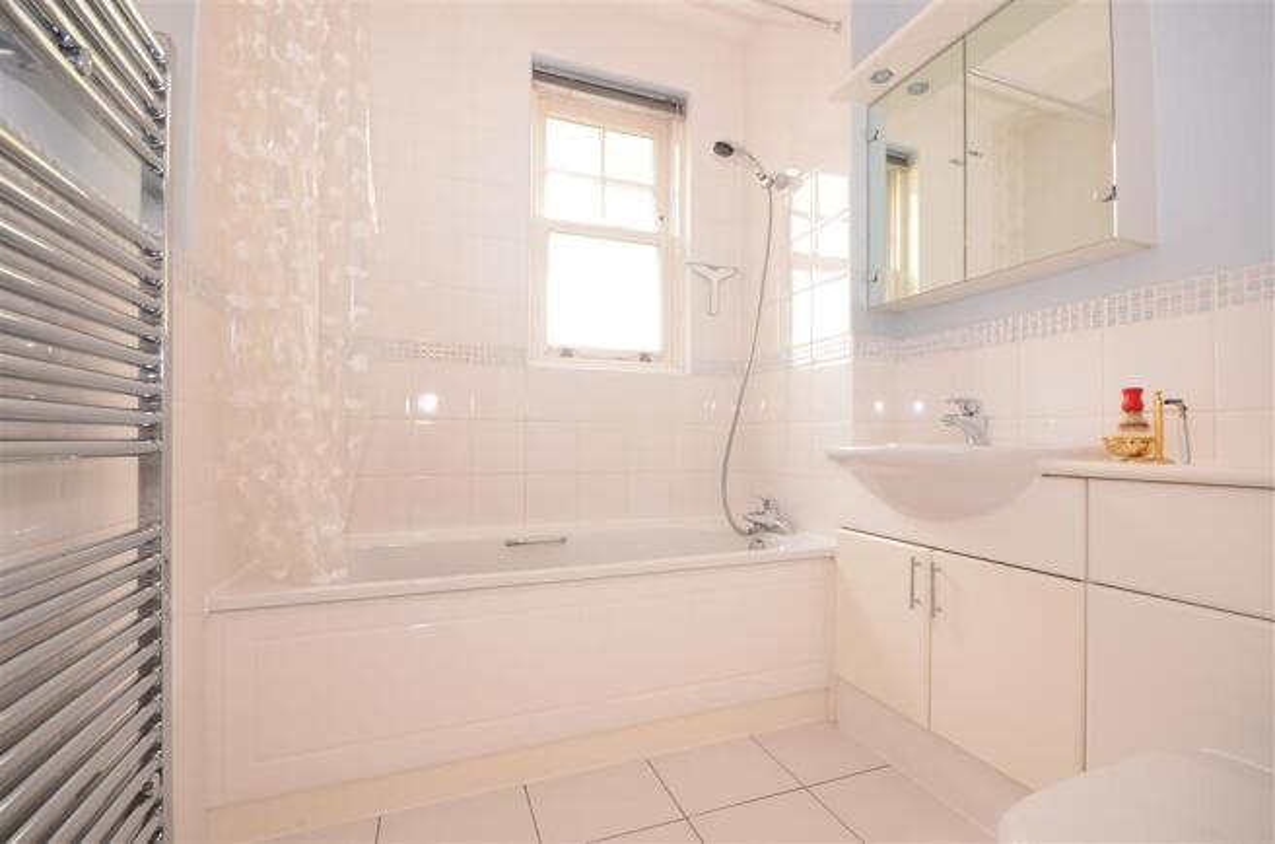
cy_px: 422
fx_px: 530
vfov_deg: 77.0
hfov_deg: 100.5
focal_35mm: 15
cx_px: 638
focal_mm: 10
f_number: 8
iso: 400
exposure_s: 1/3
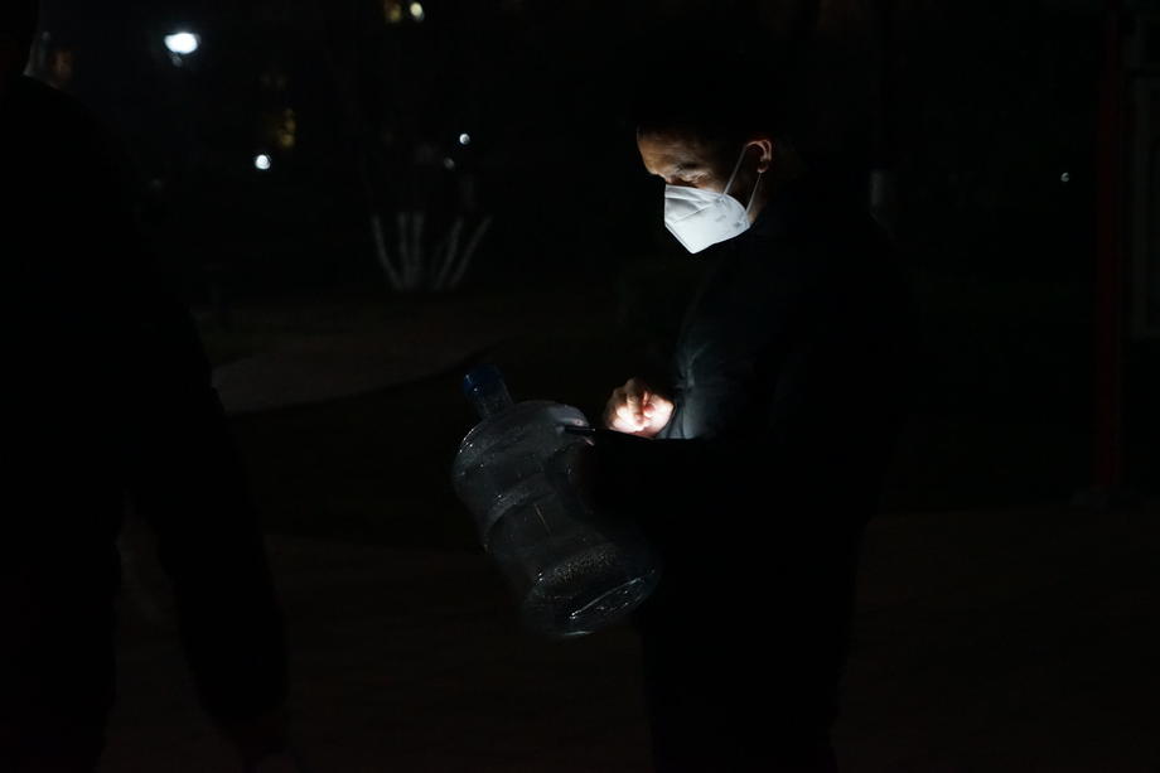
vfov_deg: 14.2
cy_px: 386
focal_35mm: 96
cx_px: 580
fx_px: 3093
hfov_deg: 21.2
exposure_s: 1/15
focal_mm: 96
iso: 6400
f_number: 5.6
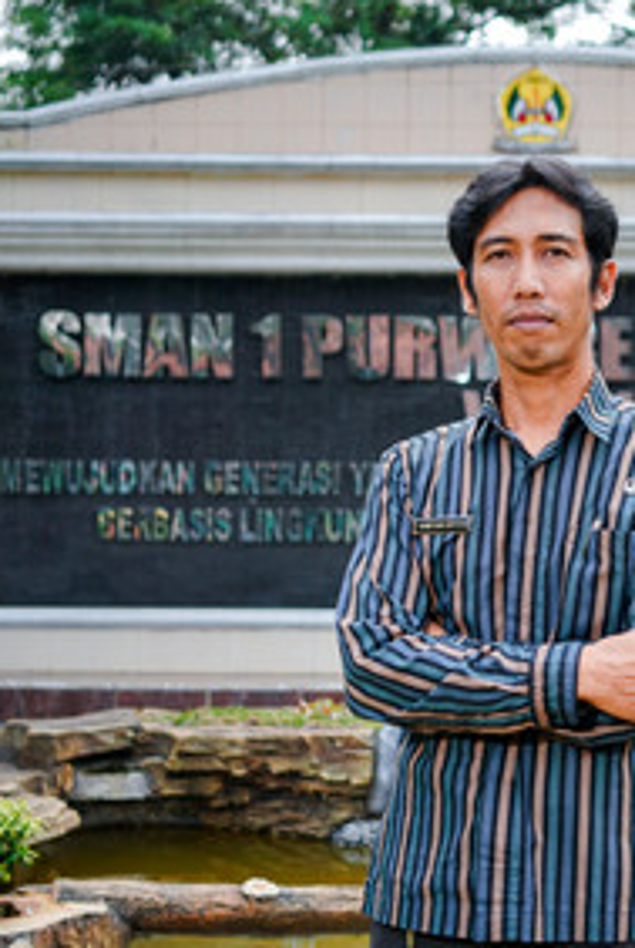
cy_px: 501
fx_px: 1634
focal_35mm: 62
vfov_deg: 32.3
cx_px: 541
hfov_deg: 21.6
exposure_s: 1/800
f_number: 3.2
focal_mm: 35
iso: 200
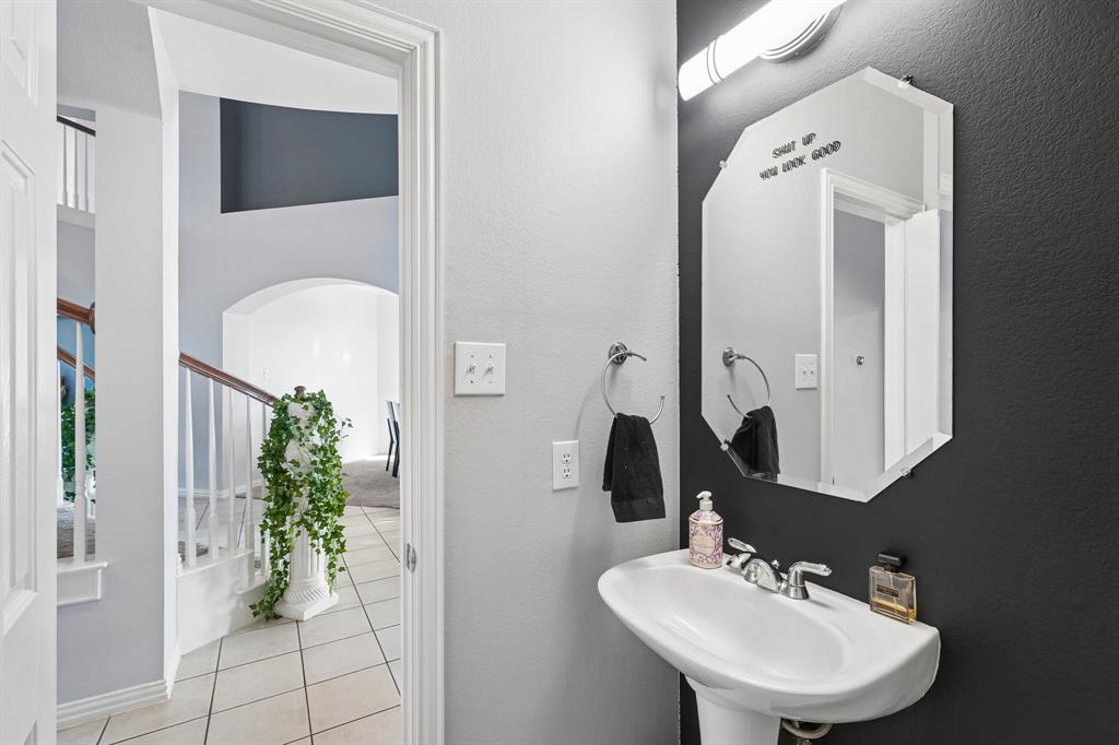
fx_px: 497
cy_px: 372
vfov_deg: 73.7
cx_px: 560
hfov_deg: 96.8
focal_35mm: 16
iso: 400
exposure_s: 1/25
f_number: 8
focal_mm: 16
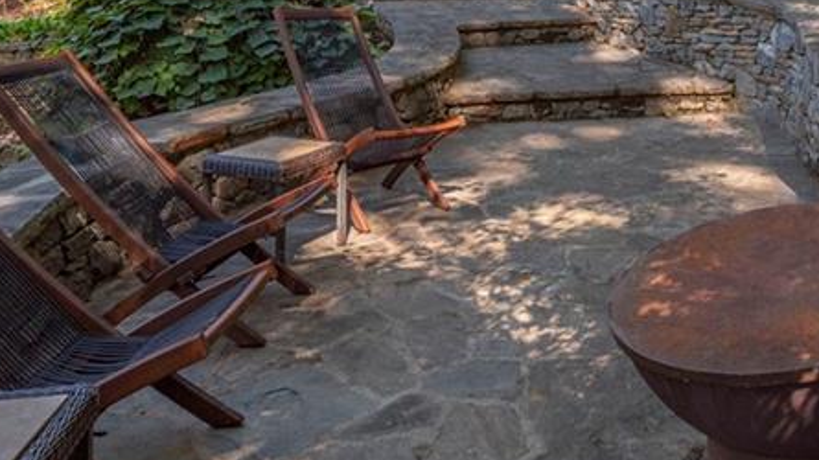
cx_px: 618
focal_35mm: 41
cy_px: -73
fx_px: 890
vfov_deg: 26.2
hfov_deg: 47.5
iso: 400
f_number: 8
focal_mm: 17
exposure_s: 1/200
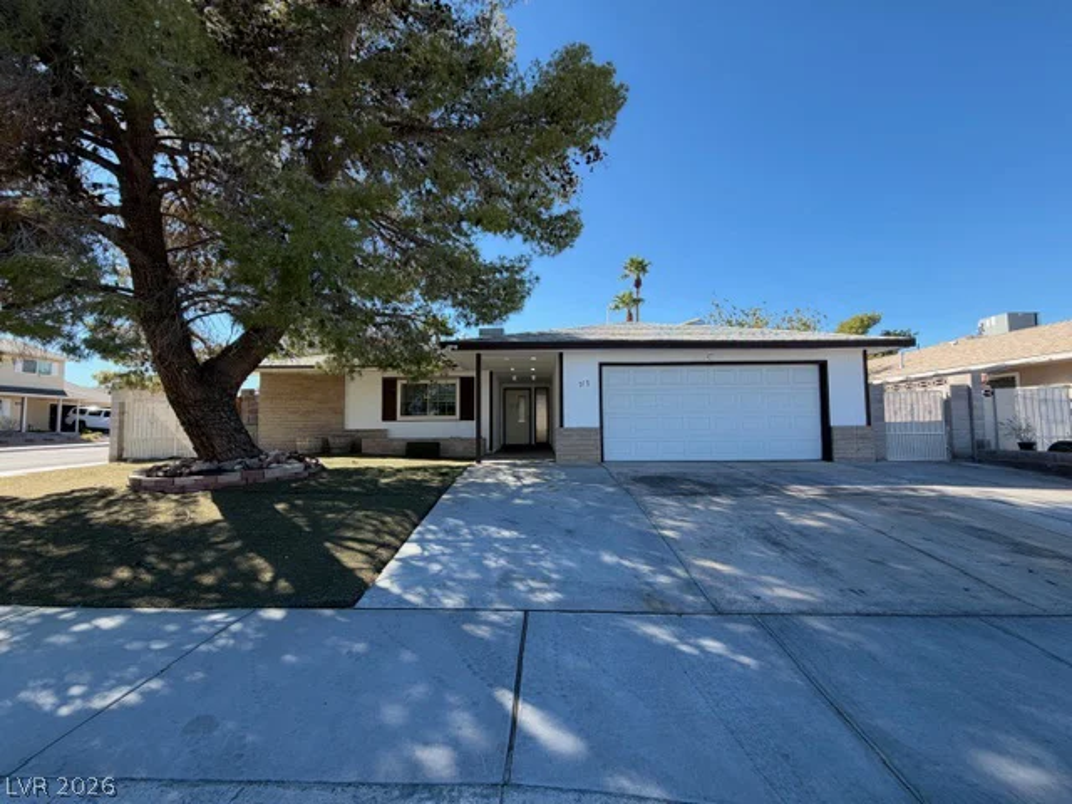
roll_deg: +0.1
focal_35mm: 14
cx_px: 536
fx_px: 434
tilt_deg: +3.6
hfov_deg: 102.1
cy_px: 402
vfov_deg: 85.7
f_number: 2.2
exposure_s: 1/540
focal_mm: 2.22
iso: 40
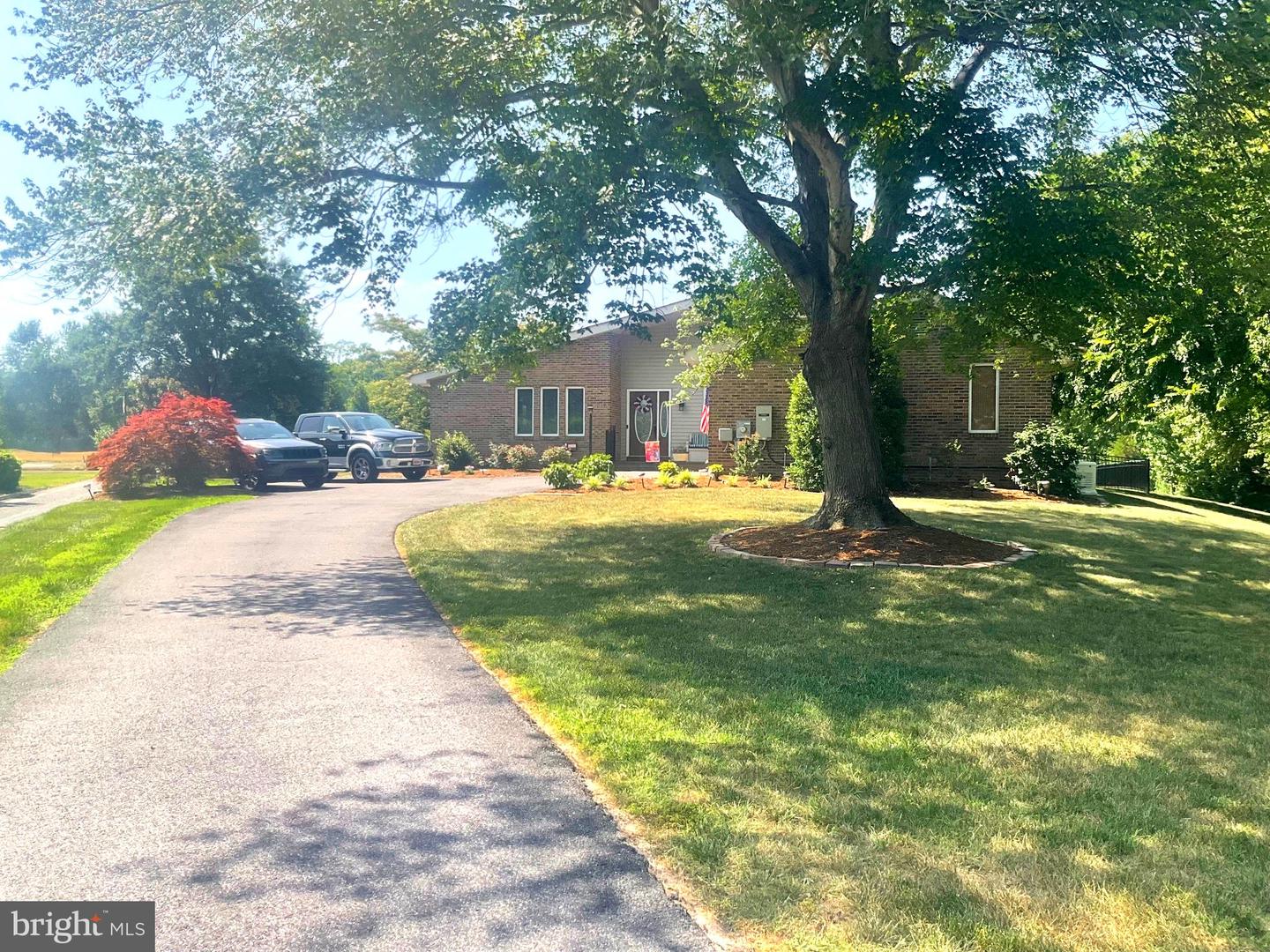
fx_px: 1064
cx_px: 635
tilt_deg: +3.1
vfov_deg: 48.2
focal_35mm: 29
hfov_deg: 61.7
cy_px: 476
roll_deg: -0.8
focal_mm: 3
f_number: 1.8
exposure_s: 1/749
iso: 16
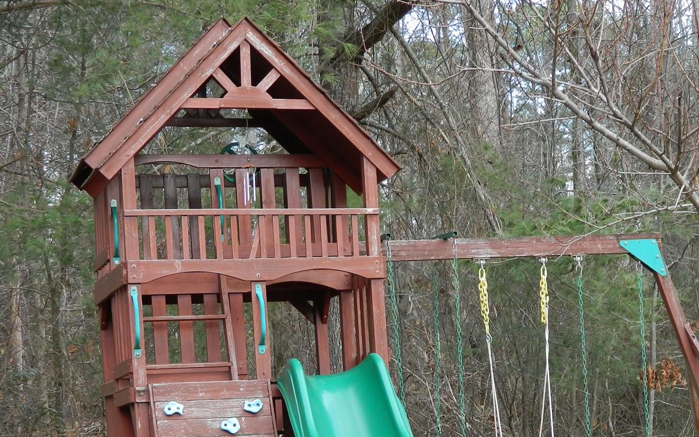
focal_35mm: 97
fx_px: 1848
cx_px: 494
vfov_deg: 13.3
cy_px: 408
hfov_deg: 21.3
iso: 80
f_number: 3.8
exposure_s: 1/60
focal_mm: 10.2
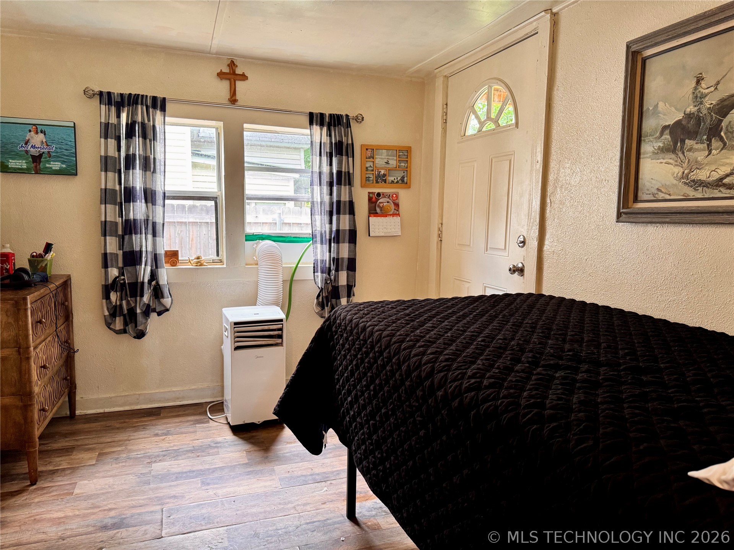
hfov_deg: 71.6
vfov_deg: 56.8
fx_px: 509
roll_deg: -1.5
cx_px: 367
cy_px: 275
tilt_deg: -7.1
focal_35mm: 24
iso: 250
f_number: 1.78
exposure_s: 1/60
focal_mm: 6.76
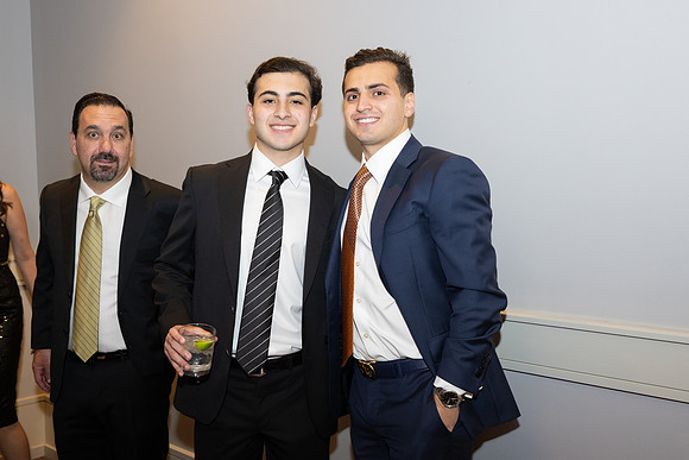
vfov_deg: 34.9
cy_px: 239
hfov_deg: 50.4
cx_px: 336
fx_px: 732
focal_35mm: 38
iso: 800
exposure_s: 1/100
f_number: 5.6
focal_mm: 30.5
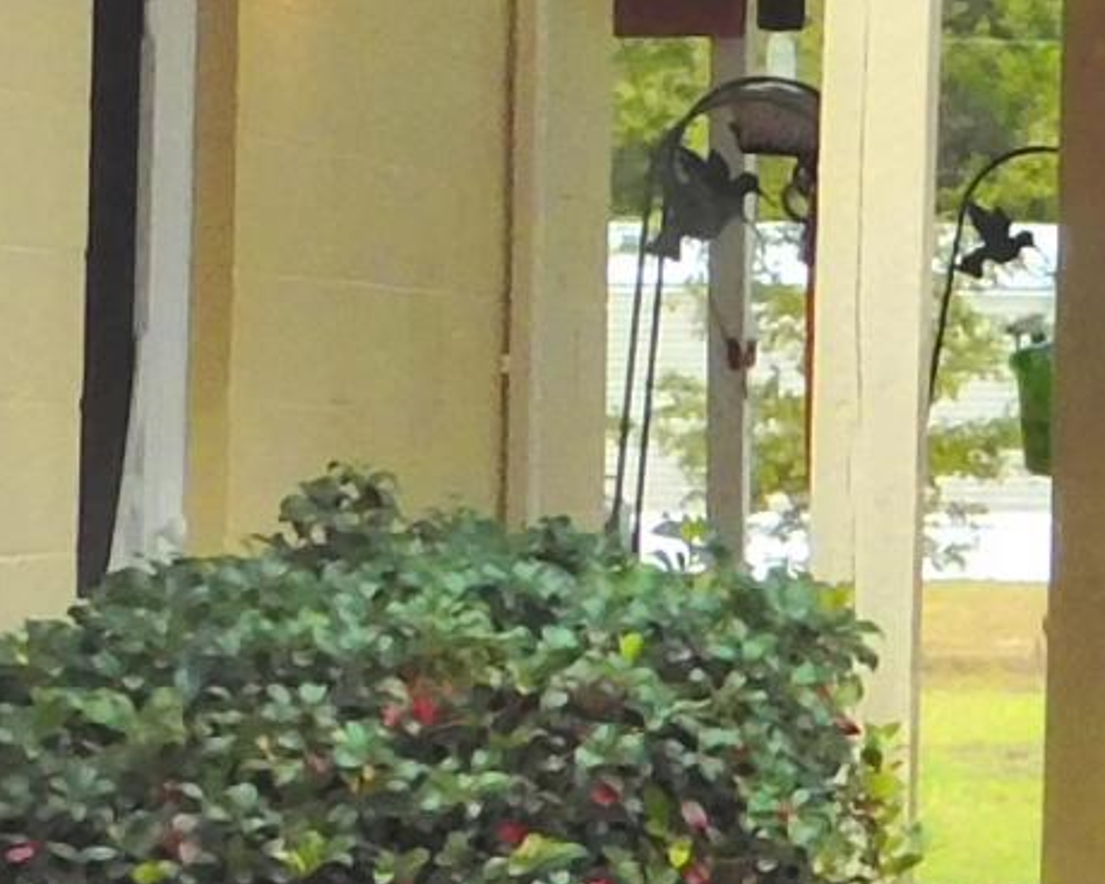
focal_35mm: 229
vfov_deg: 6.7
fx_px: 7489
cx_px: 3056
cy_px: 123
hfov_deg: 7.6
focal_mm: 6.3
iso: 125
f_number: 3.5
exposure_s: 1/400
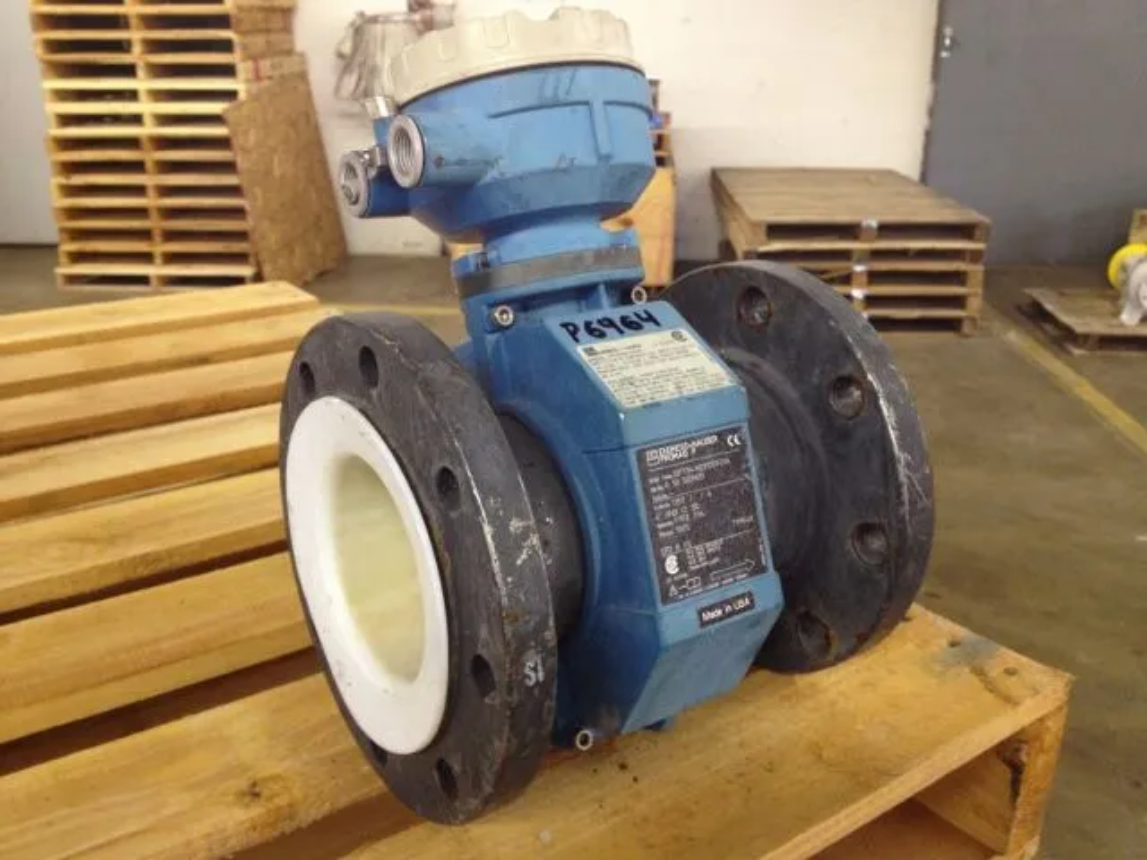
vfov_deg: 40.7
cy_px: 430
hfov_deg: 52.6
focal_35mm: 35
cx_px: 574
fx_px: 1160
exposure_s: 1/20
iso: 160
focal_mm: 4.28
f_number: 2.4
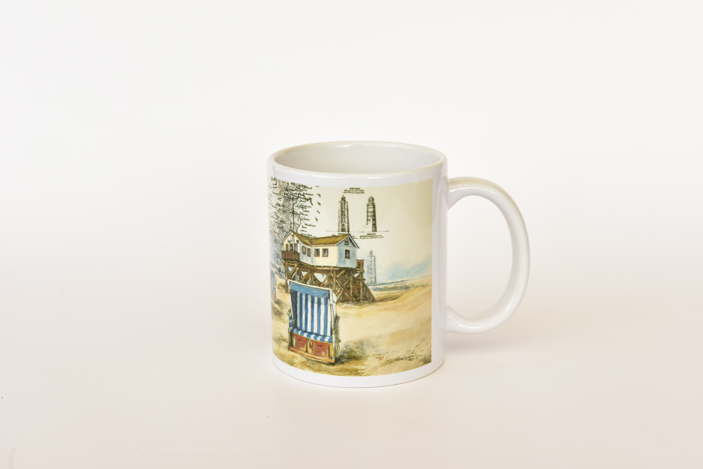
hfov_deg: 33.4
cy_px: 234
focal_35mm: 60
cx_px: 352
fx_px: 1172
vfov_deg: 22.6
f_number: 8
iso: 400
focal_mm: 60
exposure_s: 1/125
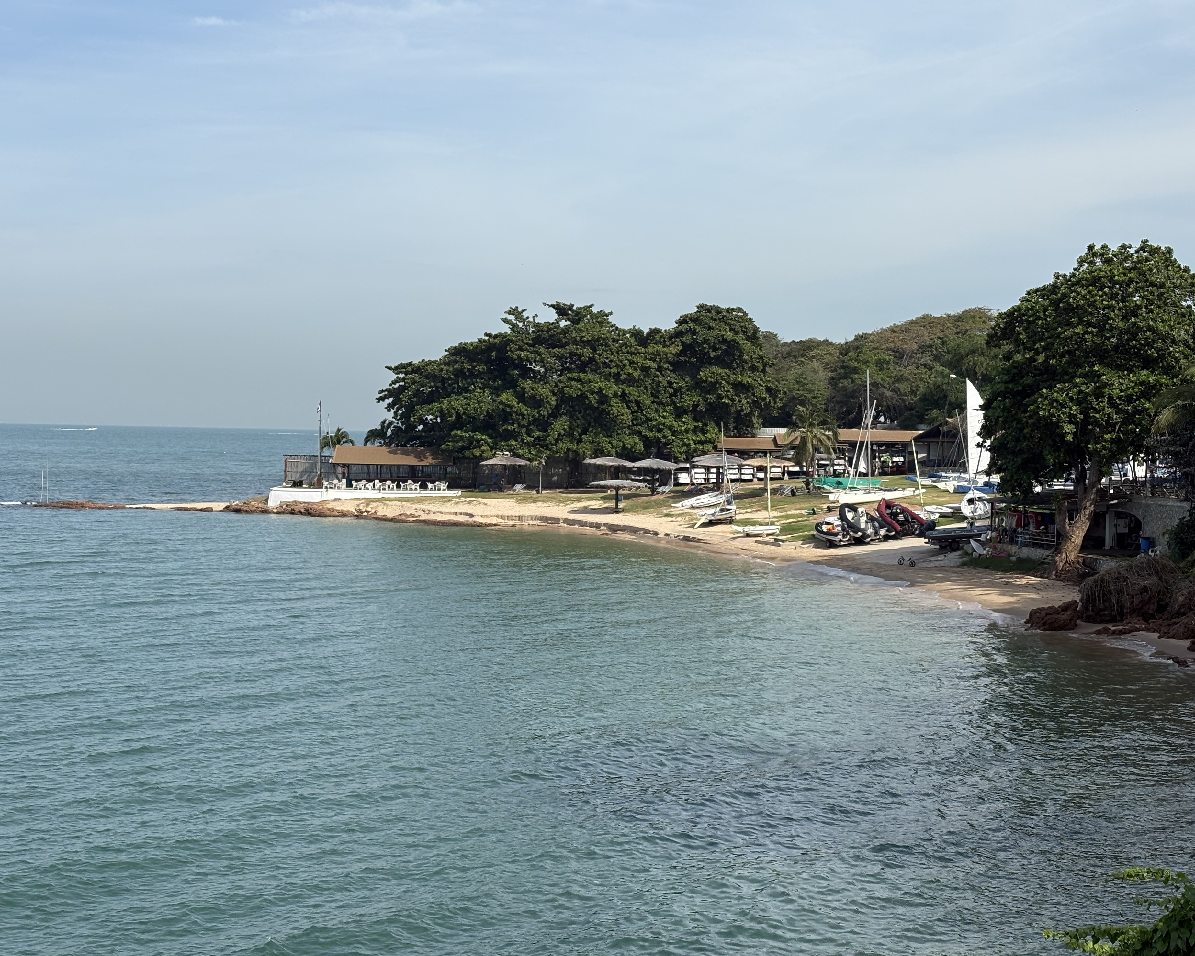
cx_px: 576
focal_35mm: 55
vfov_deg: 27.6
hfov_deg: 34.1
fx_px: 1945
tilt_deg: -1.1
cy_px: 480
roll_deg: -0.9
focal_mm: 5.96
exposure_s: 1/2865
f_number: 1.6
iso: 32
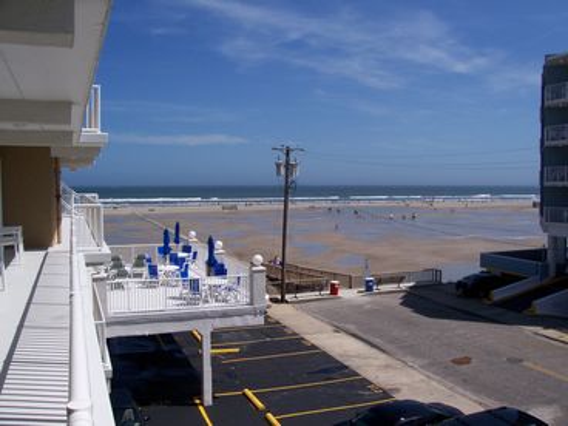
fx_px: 558
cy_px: 213
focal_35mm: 34
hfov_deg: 54.0
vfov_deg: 41.8
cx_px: 284
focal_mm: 5.6
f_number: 5.1
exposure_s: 1/989
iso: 80
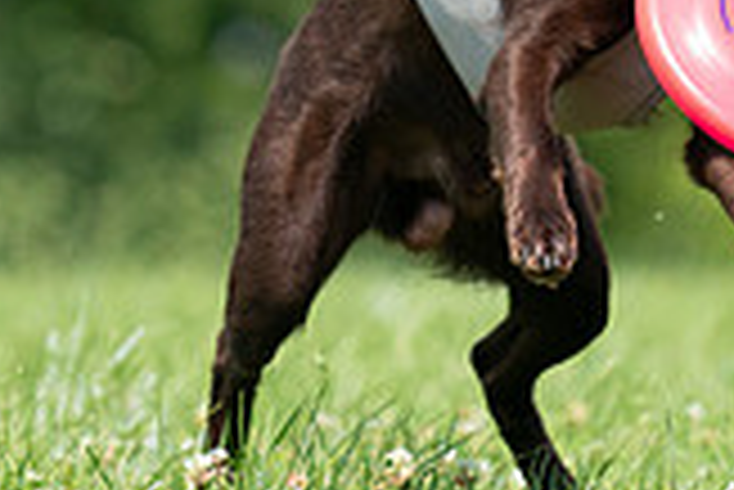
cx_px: 369
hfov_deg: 1.6
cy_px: -303
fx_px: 26426
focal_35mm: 1295
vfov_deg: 1.1
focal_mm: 365
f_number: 6.3
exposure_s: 1/4000
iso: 1600
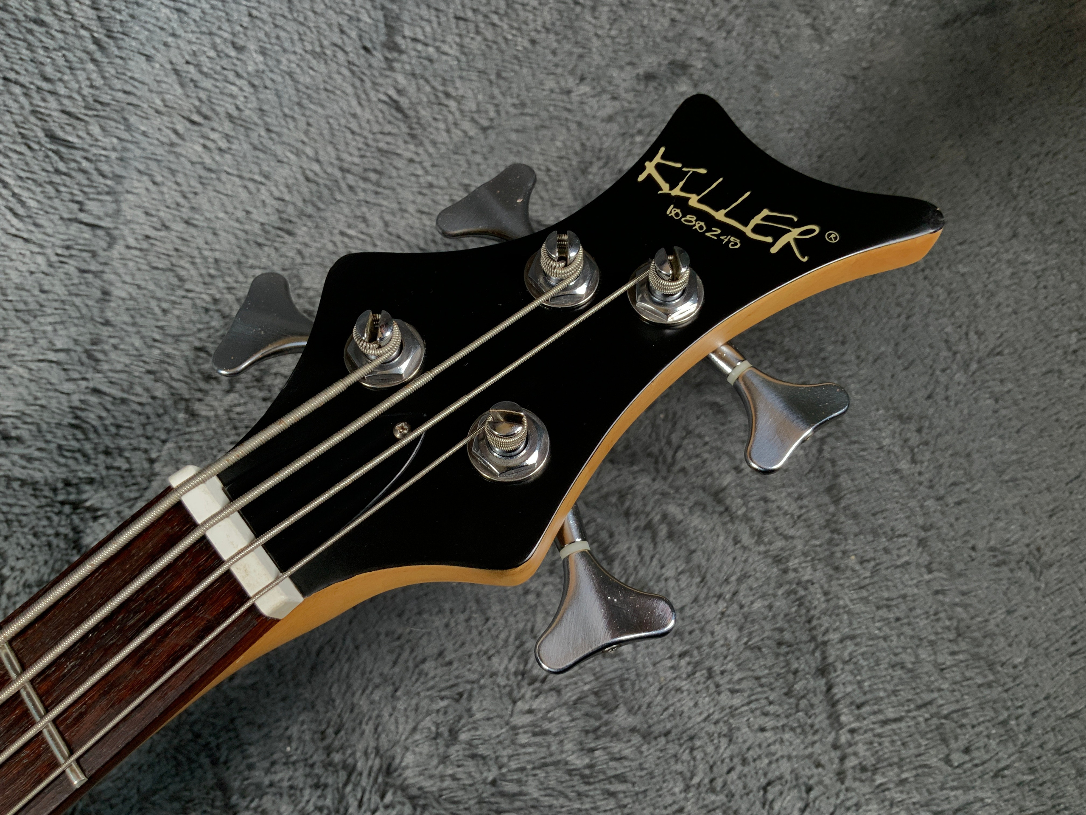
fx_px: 910
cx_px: 543
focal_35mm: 29
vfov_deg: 48.2
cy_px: 408
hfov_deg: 61.7
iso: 50
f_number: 1.8
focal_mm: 3
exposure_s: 1/104
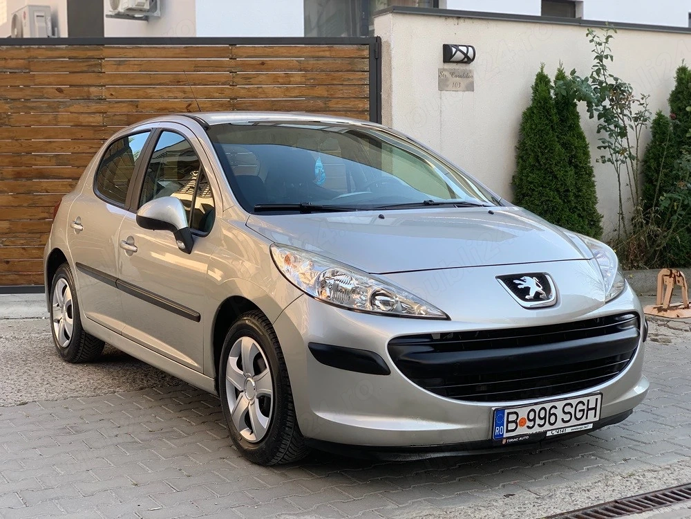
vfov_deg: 28.0
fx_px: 1038
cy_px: 260
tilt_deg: -4.5
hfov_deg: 36.8
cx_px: 346
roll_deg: +0.1
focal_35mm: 52
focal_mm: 6
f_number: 2.4
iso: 16
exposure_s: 1/158
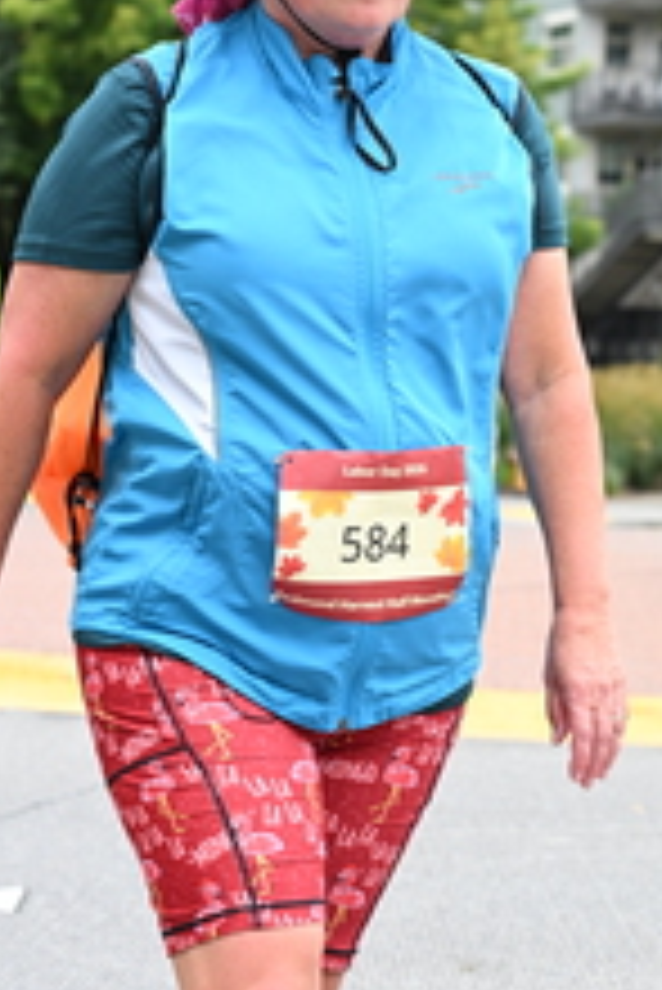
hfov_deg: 10.6
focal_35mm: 130
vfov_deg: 15.7
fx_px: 3580
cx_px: 435
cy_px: 266
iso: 1600
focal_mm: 52
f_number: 4
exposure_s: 1/500
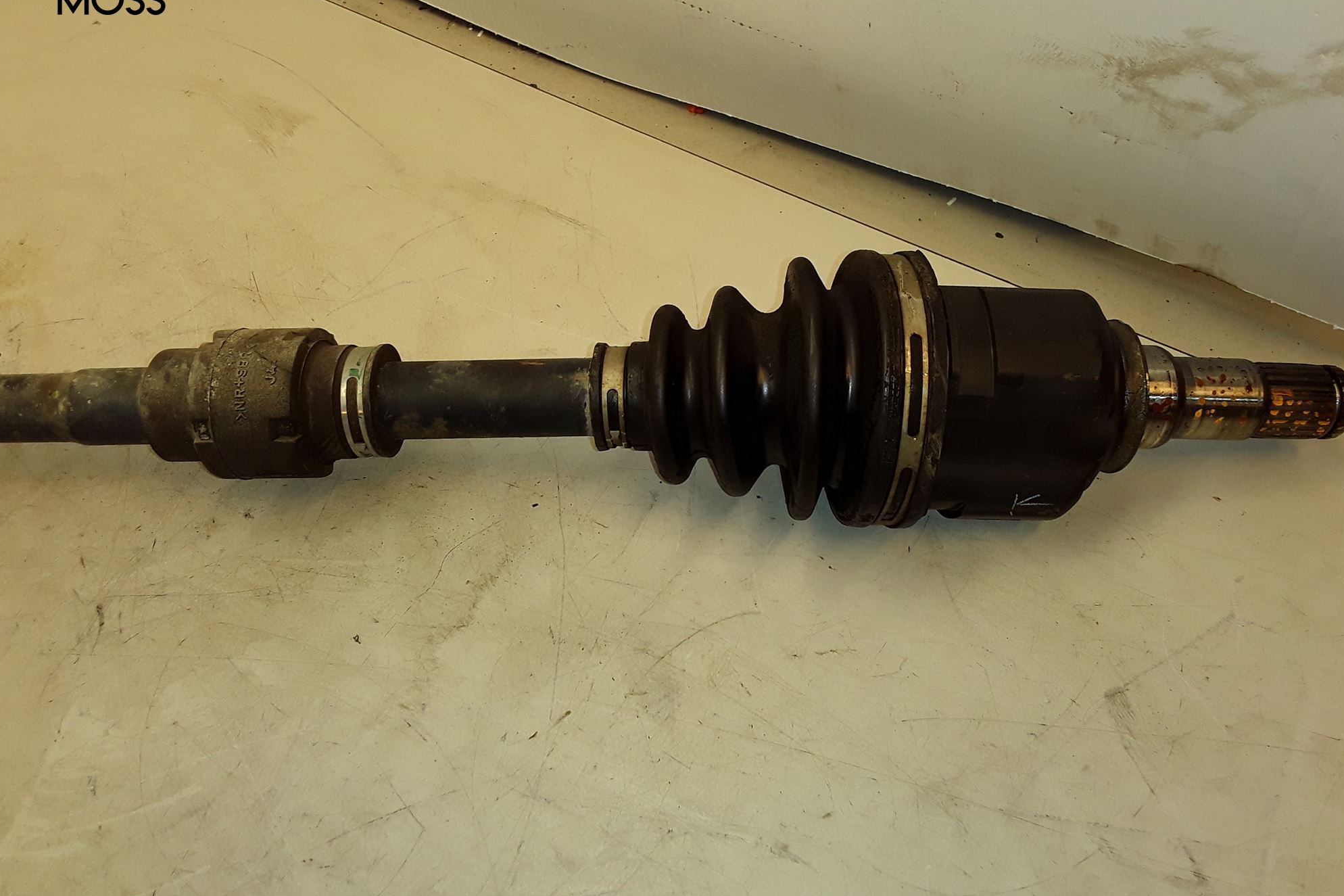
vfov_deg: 43.6
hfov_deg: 61.9
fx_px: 1120
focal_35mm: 30
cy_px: 416
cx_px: 681
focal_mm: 2.91
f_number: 1.9
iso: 40
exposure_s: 1/158
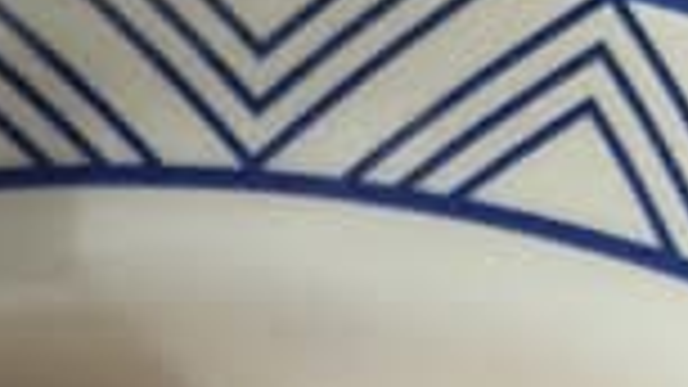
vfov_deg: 4.7
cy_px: 1087
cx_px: 103
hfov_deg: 8.6
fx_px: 4560
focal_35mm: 250
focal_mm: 6.76
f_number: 1.78
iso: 64
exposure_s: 1/1575
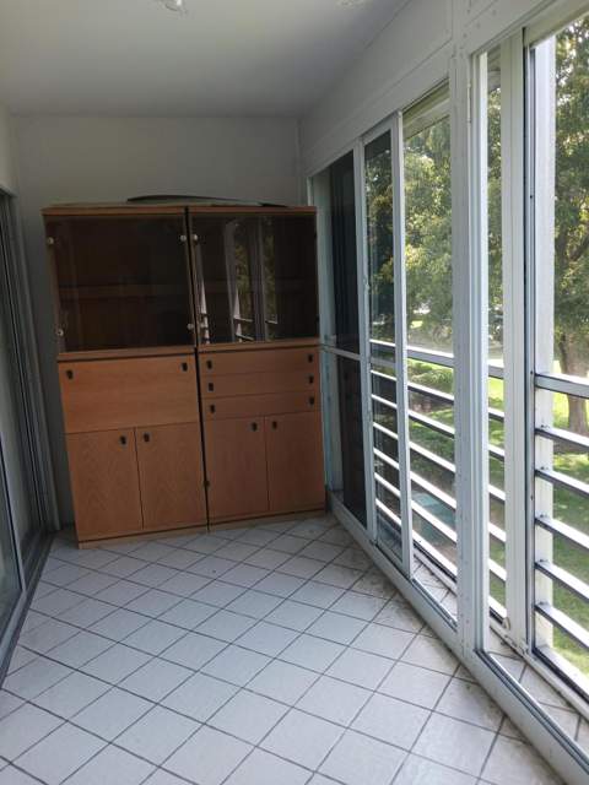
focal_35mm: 27
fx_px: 613
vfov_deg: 65.3
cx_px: 294
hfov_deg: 51.4
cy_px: 392
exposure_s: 1/60
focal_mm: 4
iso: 64
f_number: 1.8
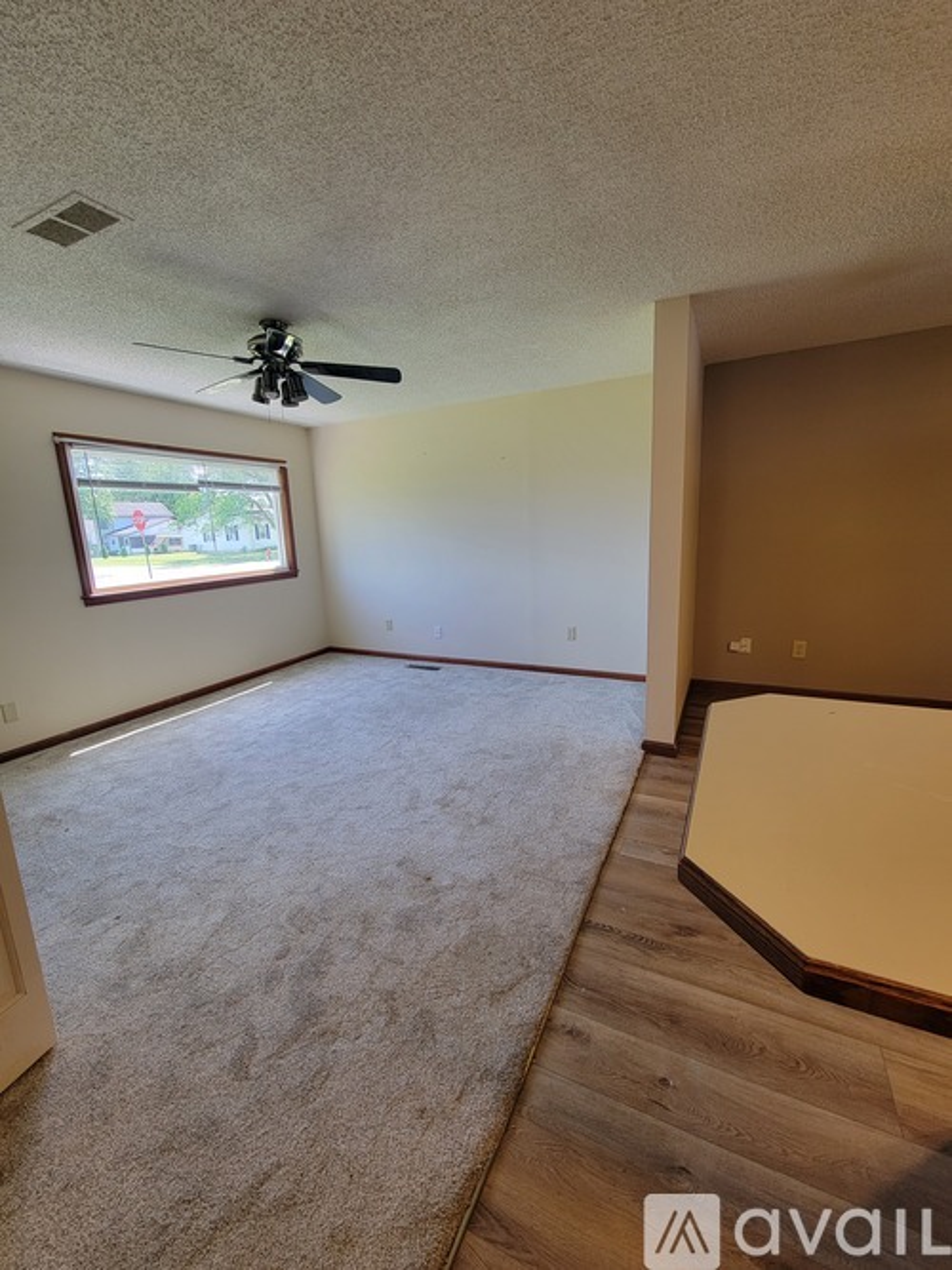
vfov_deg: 106.2
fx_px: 477
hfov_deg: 89.9
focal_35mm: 13
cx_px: 476
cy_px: 635
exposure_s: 1/60
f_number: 2.2
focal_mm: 2.2
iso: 100
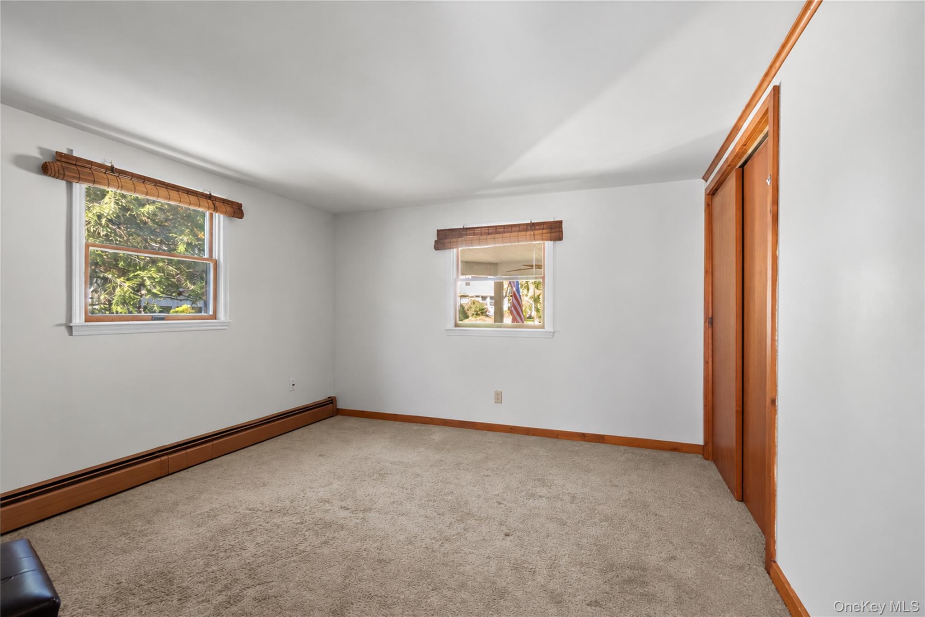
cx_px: 462
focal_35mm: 16
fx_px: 411
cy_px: 308
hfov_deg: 96.7
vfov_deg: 73.7
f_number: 9
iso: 3200
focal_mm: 16
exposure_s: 1/13
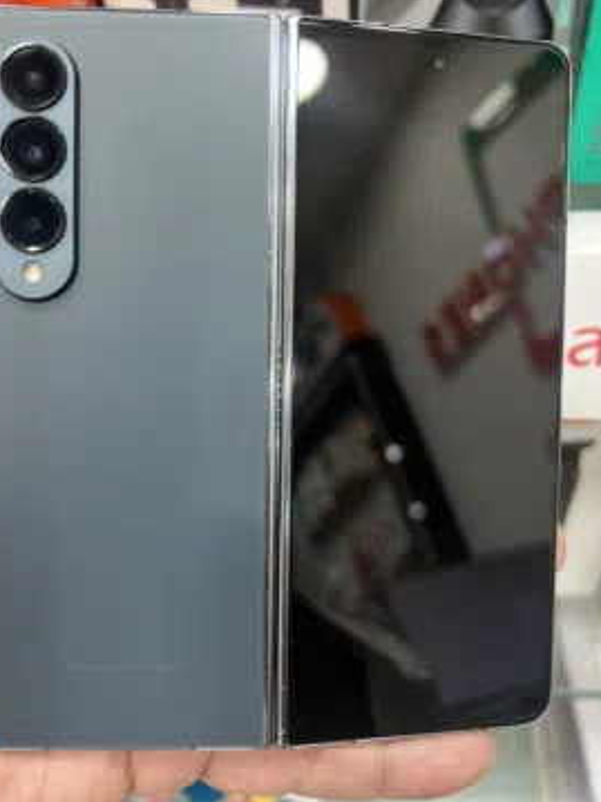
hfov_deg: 48.2
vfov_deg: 61.6
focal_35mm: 29
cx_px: 277
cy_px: 375
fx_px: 672
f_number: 1.5
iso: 125
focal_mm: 5.7
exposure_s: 1/100
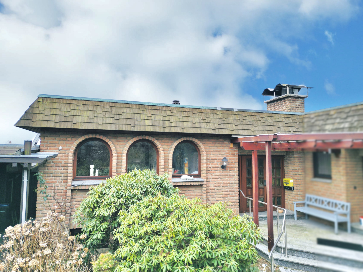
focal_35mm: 24
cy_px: 136
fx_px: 252
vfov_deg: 56.8
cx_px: 182
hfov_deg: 71.6
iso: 100
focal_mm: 6.72
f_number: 1.7
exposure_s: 1/640
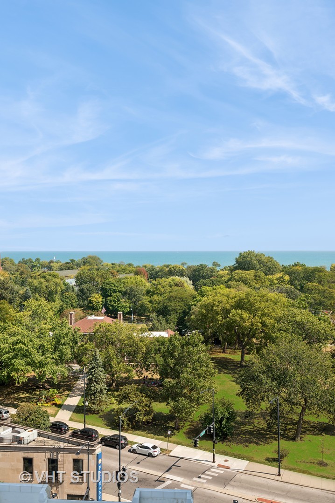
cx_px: 168
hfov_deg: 43.5
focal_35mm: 30
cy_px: 252
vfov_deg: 62.0
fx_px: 420
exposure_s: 1/60
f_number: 13
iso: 100
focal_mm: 30
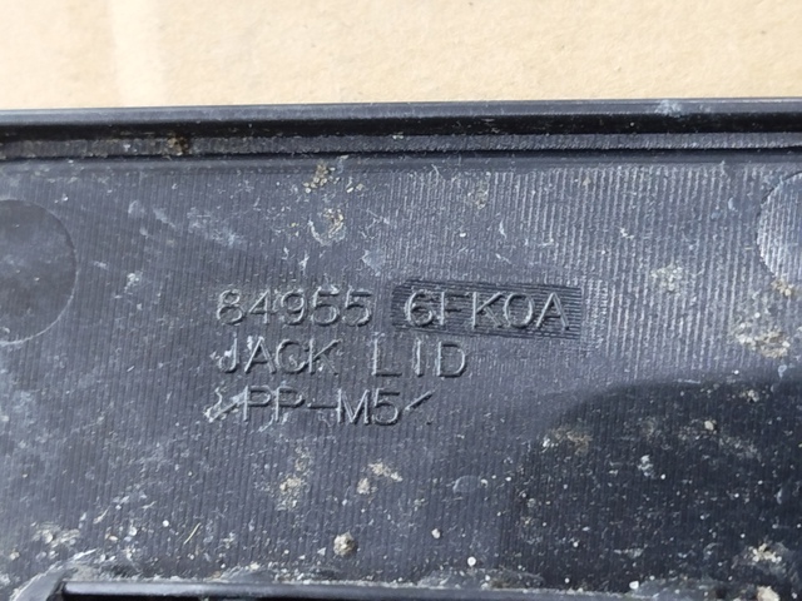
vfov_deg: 20.4
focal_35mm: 72
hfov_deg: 27.0
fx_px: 1668
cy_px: 300
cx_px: 401
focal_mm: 5.31
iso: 320
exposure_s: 1/17
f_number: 1.7
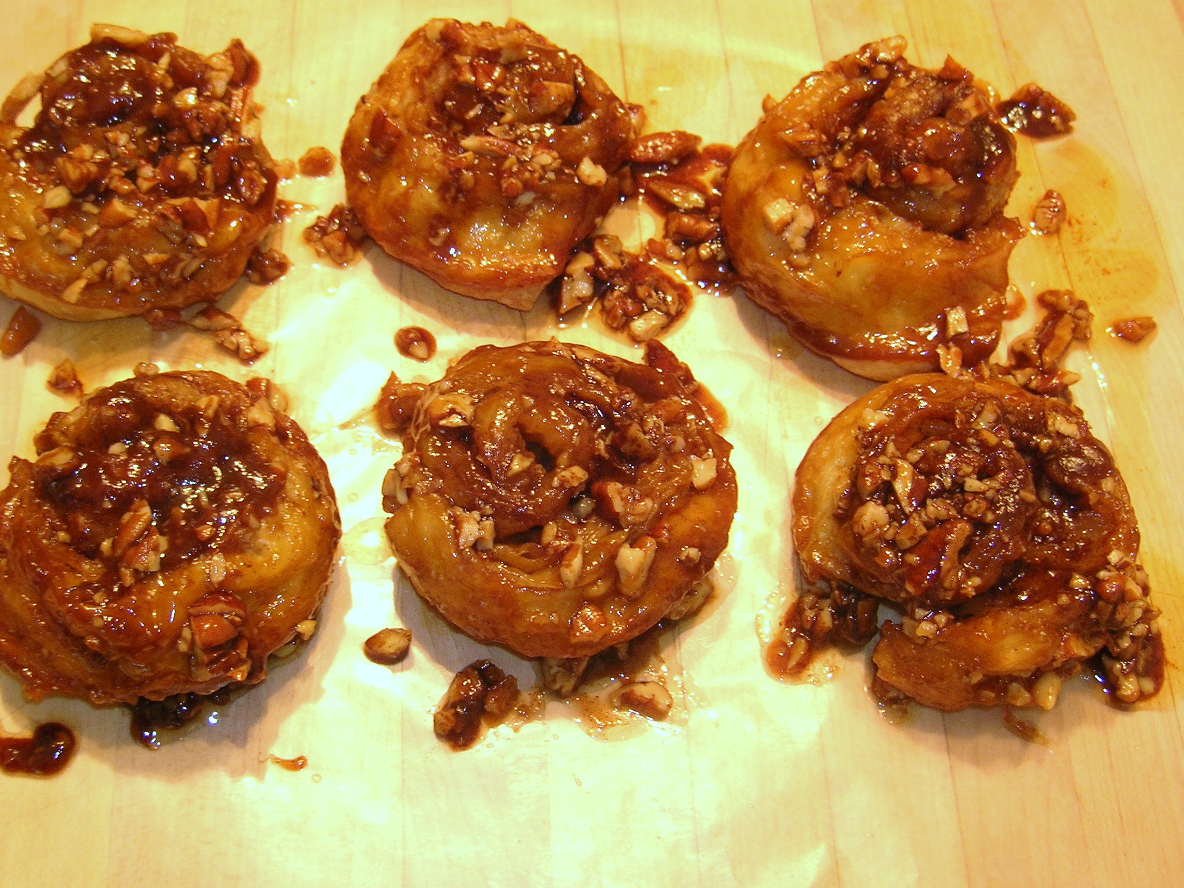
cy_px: 400
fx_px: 1368
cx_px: 528
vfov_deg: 35.9
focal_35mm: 40
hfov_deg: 46.7
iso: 56
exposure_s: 1/3.8
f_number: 2.9
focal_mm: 5.7
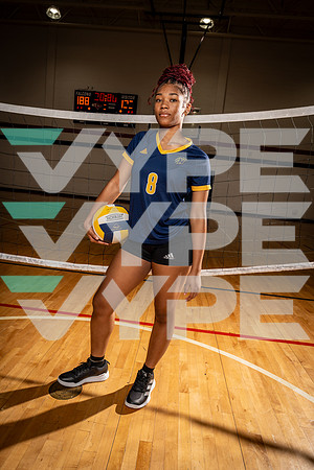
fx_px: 327
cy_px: 235
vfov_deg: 71.5
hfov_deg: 51.3
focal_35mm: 25
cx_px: 157
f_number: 5.6
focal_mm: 25
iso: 125
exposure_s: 1/250
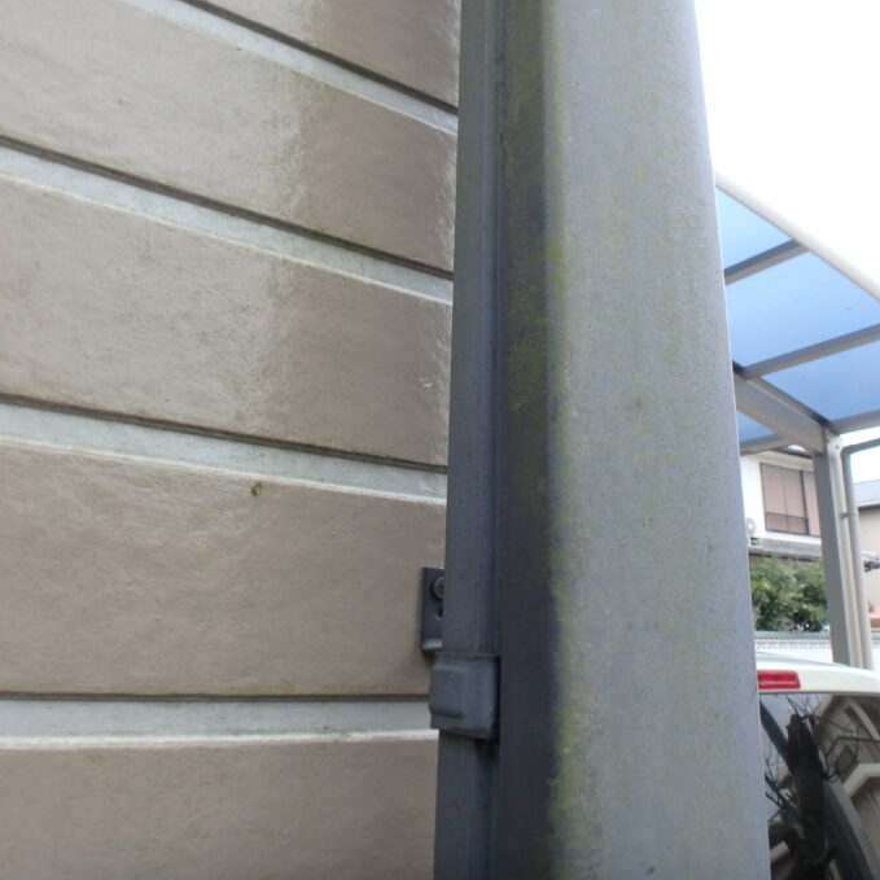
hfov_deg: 57.3
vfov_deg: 57.2
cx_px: 446
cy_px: 393
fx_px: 805
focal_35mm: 28
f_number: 3.5
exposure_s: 1/60
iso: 125
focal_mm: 3.7
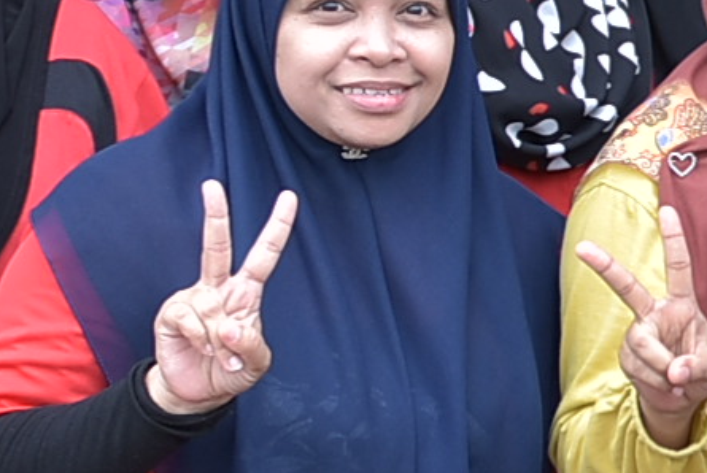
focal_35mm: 242
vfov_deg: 5.7
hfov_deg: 7.9
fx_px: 4759
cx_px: 1654
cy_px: 113
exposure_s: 1/200
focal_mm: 24
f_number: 2.8
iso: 100
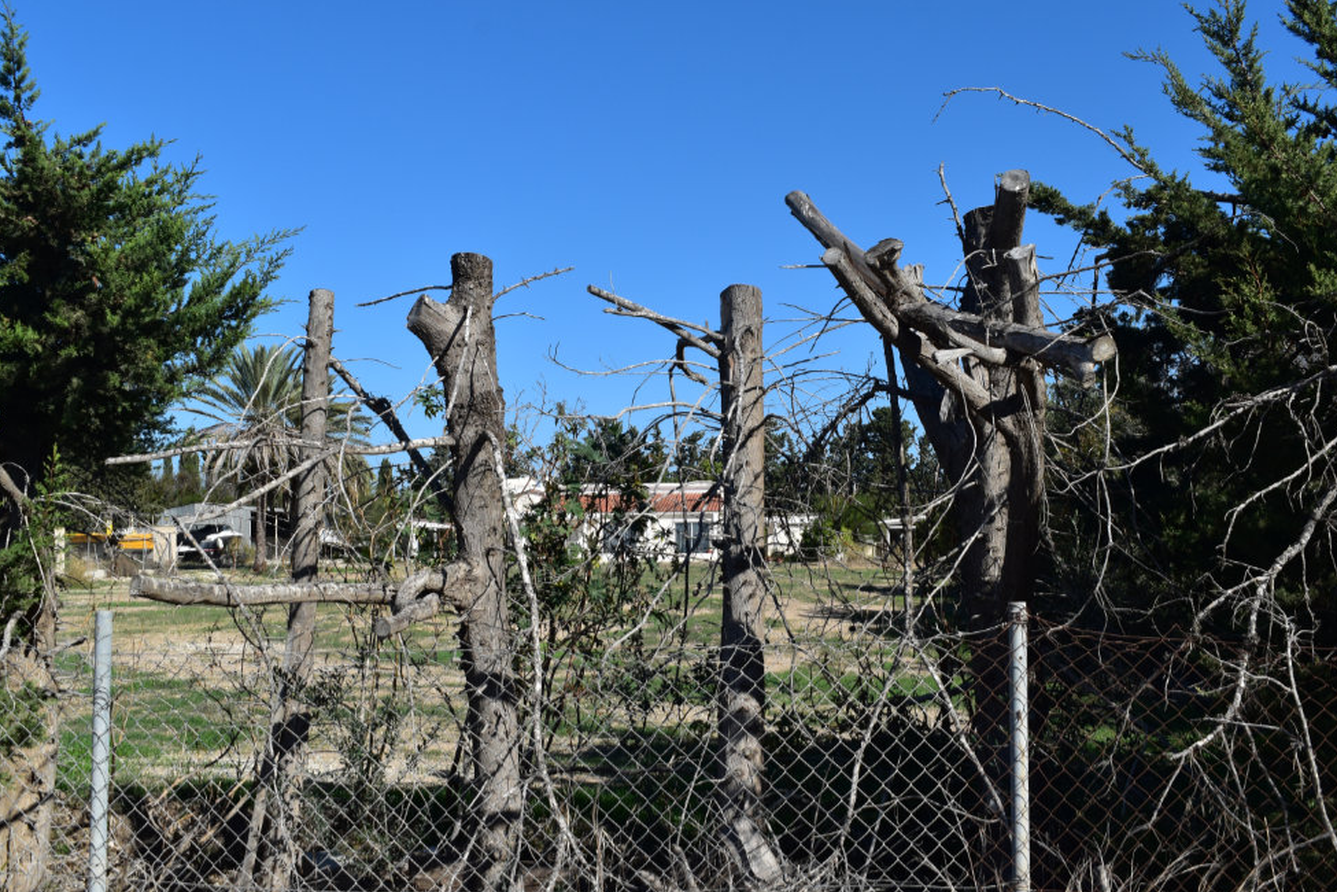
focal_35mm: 43
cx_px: 654
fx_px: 1579
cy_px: 443
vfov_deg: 31.5
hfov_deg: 45.9
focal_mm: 27
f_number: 11
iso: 280
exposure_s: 1/500
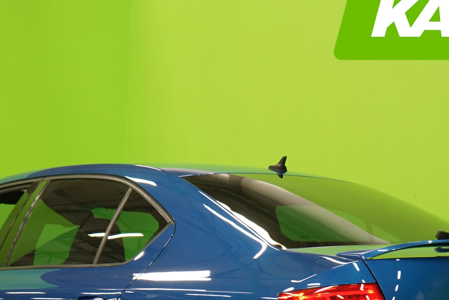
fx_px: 1459
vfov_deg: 11.6
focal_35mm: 117
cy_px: 287
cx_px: 202
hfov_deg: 17.5
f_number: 4.5
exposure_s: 1/8
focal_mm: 50
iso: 400
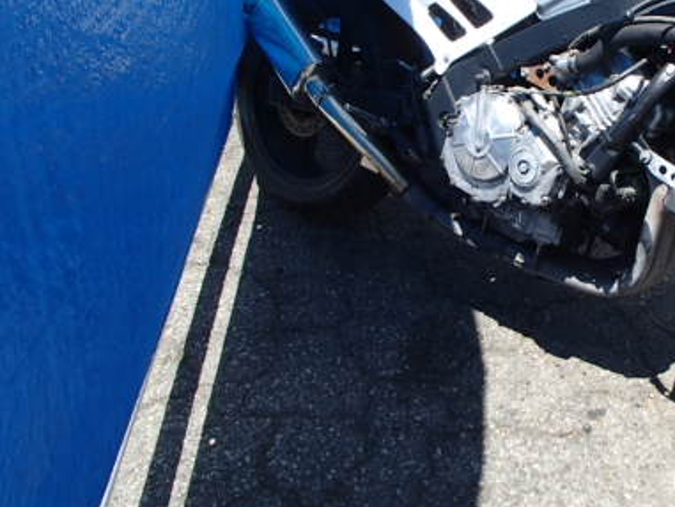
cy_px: 170
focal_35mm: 47
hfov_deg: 38.9
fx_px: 917
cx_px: 539
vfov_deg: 30.7
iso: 100
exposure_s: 1/400
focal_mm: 5
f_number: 3.9
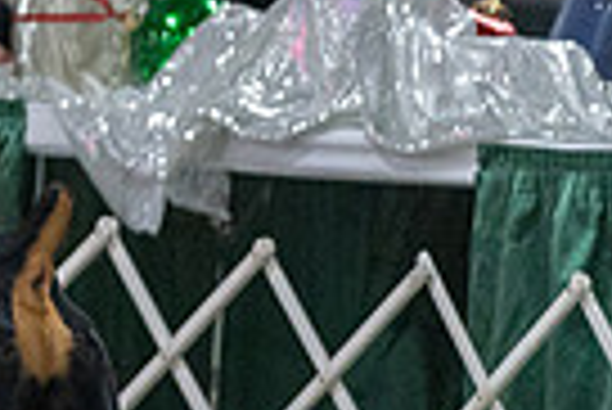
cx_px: -567
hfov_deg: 3.0
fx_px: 11674
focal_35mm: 686
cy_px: 43
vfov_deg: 2.0
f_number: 2.8
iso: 6400
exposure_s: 1/400
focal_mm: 161
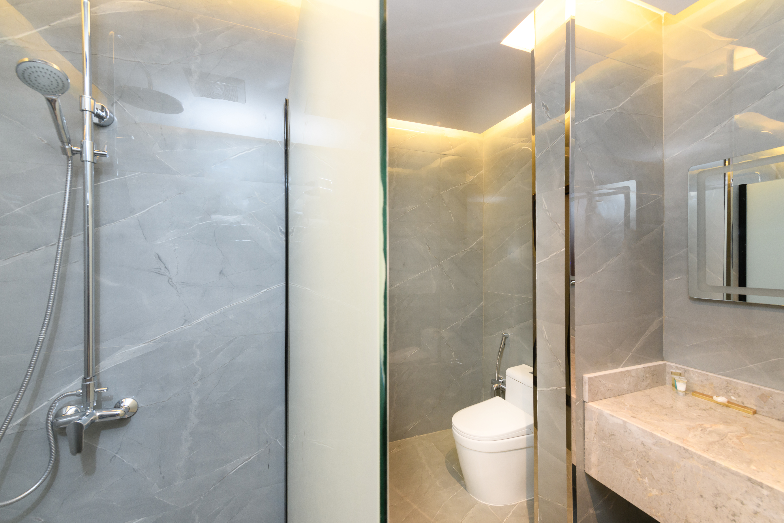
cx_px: 392
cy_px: 262
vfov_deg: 81.2
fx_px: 305
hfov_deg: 104.3
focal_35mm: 14
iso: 640
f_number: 8
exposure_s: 1/4
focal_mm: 14
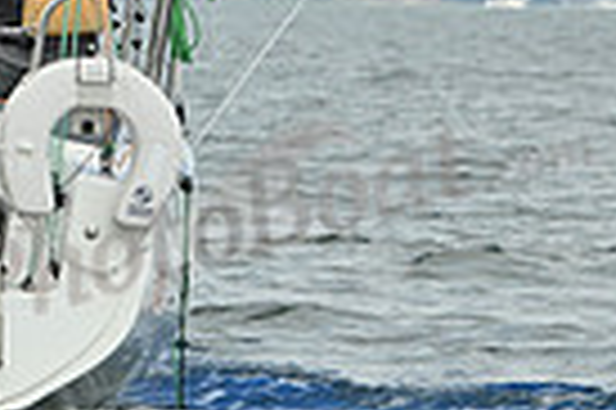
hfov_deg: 3.0
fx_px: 11570
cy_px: 43
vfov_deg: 2.0
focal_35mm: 677
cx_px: -270
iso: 320
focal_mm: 160
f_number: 8
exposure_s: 1/1250
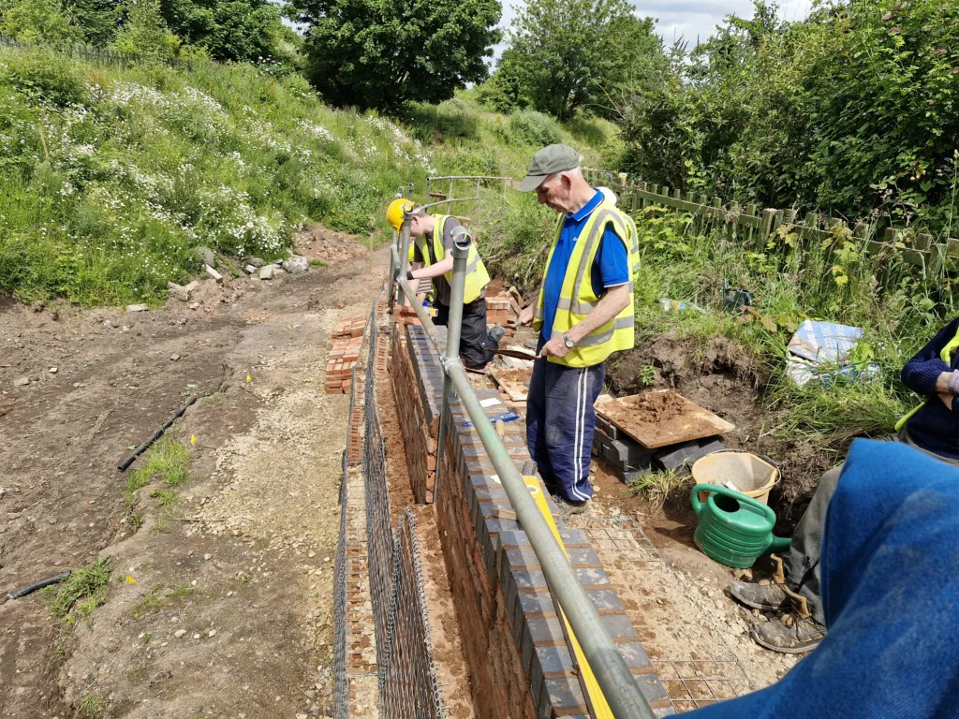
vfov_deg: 58.9
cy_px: 360
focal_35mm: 23
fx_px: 637
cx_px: 480
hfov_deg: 73.9
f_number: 1.8
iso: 50
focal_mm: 5.54
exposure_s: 1/1300
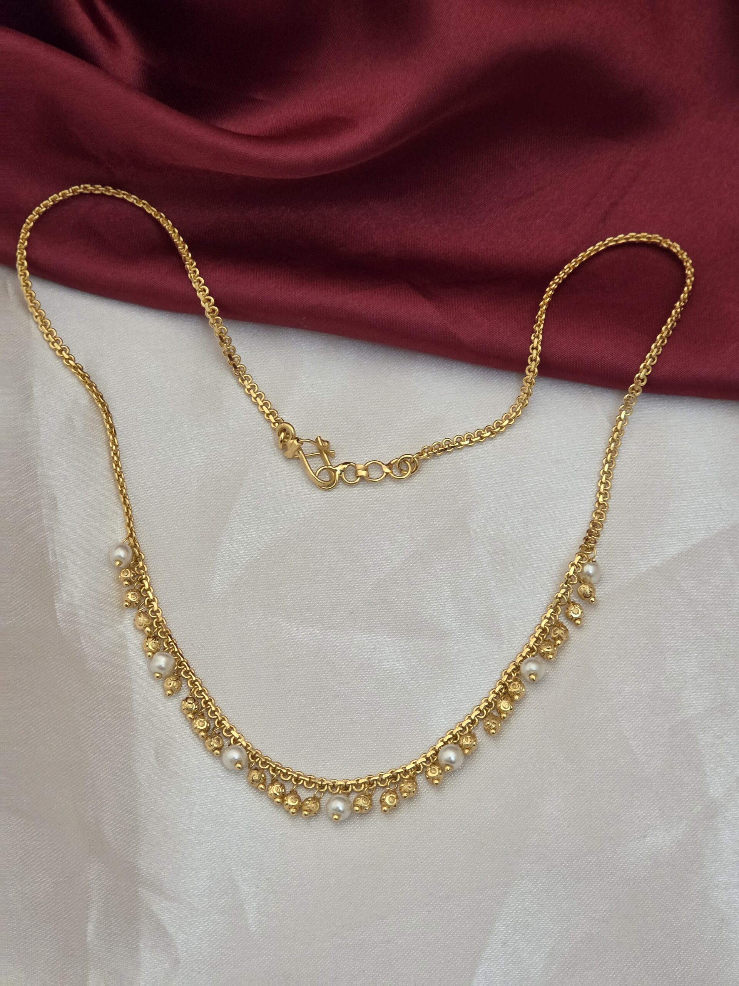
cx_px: 370
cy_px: 493
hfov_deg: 21.3
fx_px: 1964
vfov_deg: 28.2
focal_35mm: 69
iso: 250
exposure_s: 1/100
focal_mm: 7
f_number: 2.4
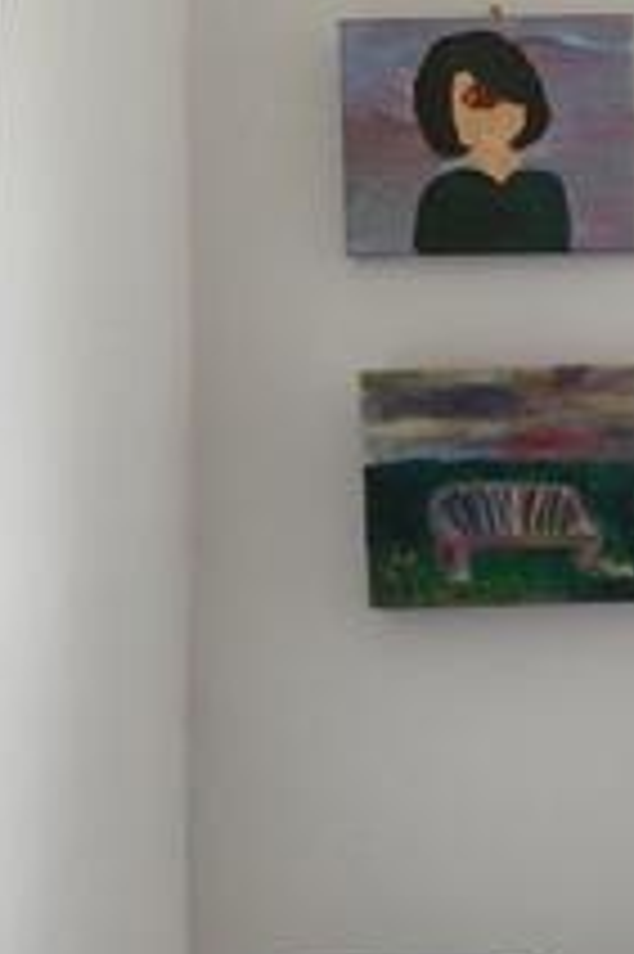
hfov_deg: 14.5
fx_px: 2302
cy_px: 860
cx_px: 994
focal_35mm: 87
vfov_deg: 22.8
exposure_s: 1/20
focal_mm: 16
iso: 800
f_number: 8
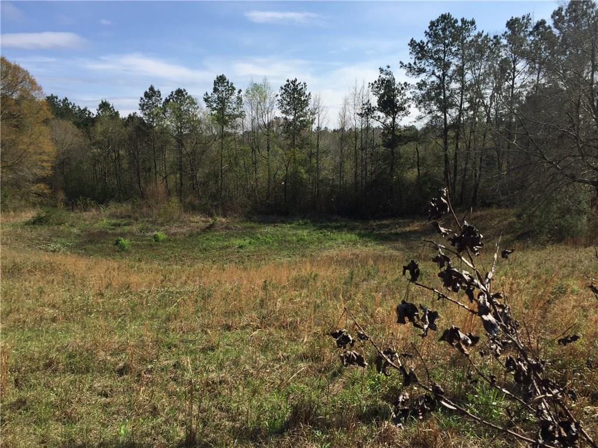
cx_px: 299
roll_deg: +0.6
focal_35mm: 29
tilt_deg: -8.7
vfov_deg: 48.2
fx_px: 501
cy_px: 224
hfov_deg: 61.7
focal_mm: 4.15
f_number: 2.2
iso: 32
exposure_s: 1/1799
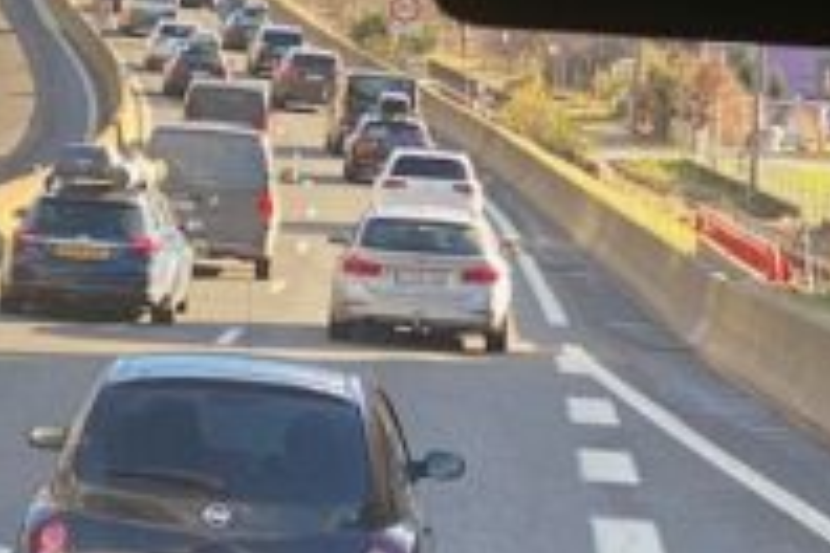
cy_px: 75
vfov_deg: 6.3
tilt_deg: +0.4
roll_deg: -3.6
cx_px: -352
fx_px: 5049
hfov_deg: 9.2
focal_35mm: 219
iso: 20
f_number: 2
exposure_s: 1/122
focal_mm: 6
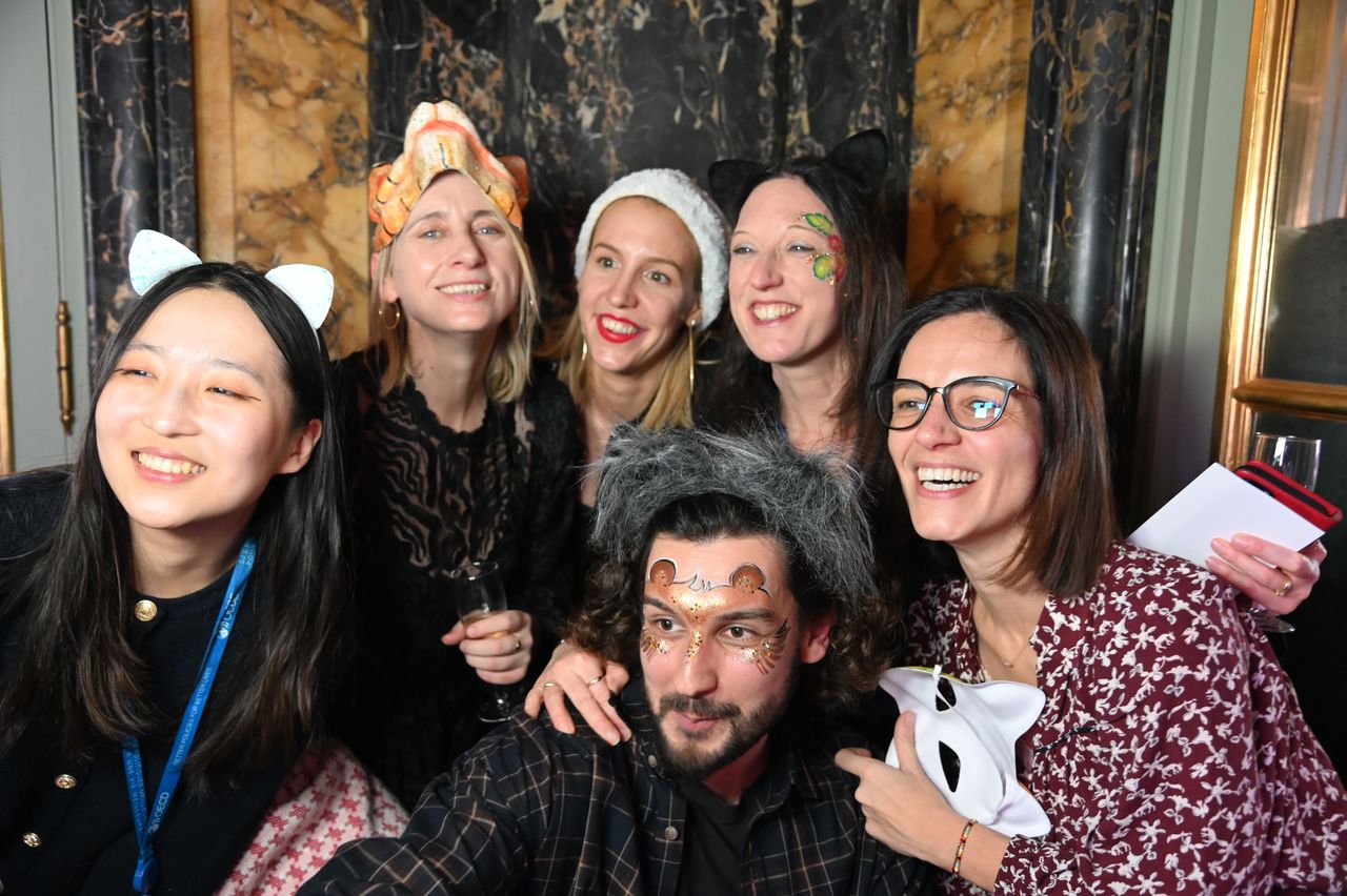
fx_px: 1197
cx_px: 674
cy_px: 448
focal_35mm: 32
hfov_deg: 58.7
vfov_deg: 41.1
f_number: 4
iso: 5600
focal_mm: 32
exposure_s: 1/60
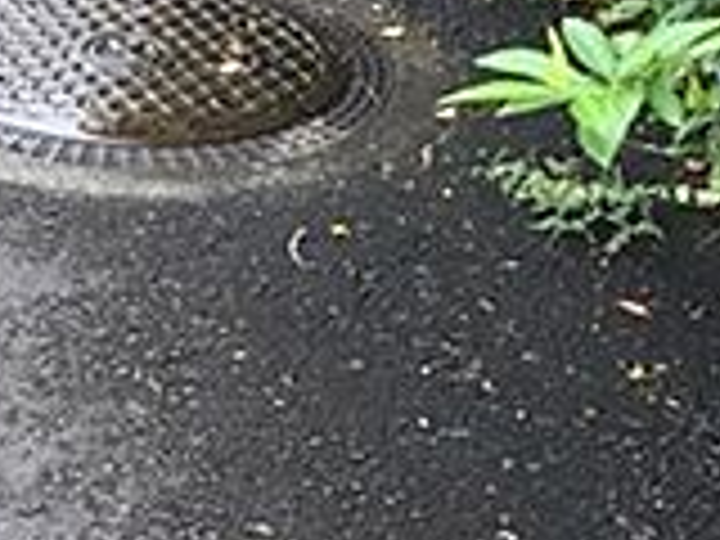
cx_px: -86
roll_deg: -1.7
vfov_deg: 13.5
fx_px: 2267
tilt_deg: -21.2
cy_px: 76
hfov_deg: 17.4
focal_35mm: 109
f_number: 2.2
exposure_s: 1/240
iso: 25
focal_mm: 4.15
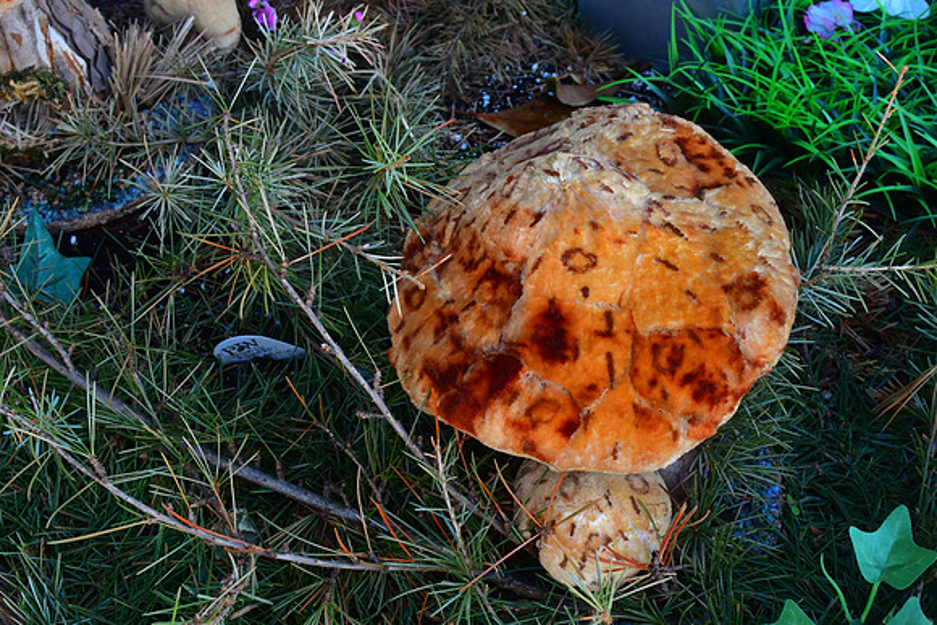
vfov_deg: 28.1
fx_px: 1250
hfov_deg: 41.1
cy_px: 312
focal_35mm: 48
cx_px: 468
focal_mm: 32
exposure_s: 1/50
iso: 1250
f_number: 11
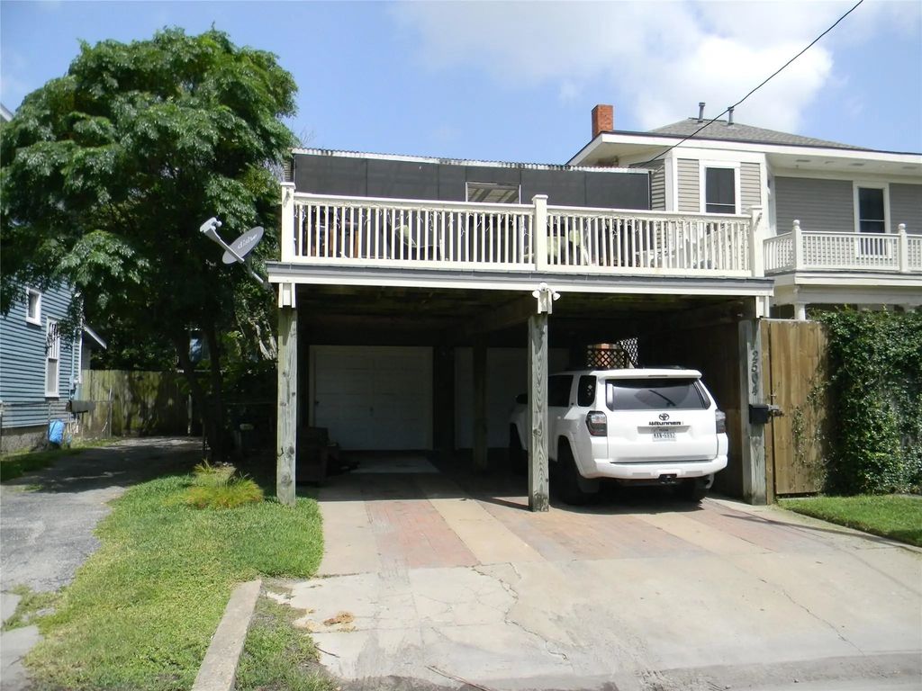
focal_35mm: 28
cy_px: 346
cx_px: 461
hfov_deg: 63.4
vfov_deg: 49.7
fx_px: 746
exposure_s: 1/504
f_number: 7
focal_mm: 5
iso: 200
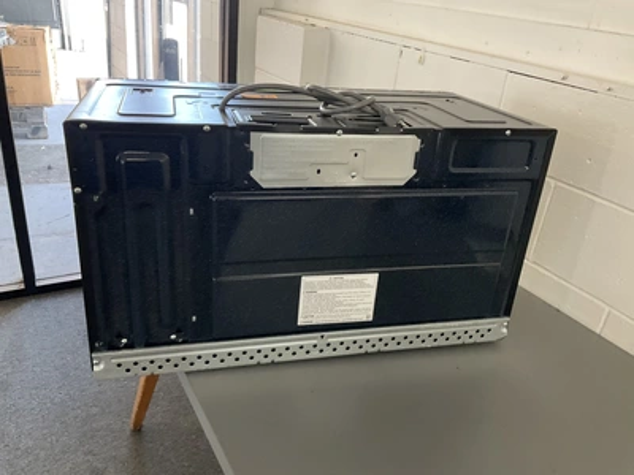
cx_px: 317
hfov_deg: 61.7
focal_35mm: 29
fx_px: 531
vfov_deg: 48.2
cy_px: 238
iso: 200
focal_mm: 3
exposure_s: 1/60
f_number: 1.8
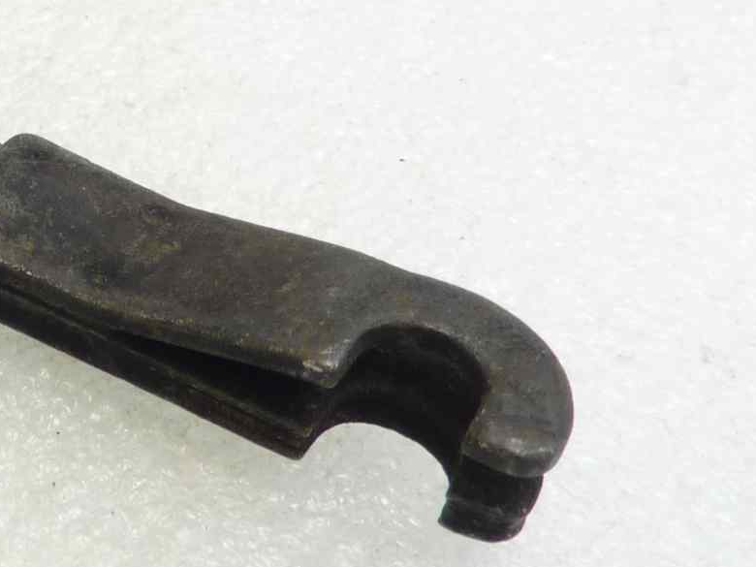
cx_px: -131
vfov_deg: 17.8
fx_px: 1791
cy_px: 116
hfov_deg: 22.2
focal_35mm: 82
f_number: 3.3
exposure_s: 1/15
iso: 80
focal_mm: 4.1
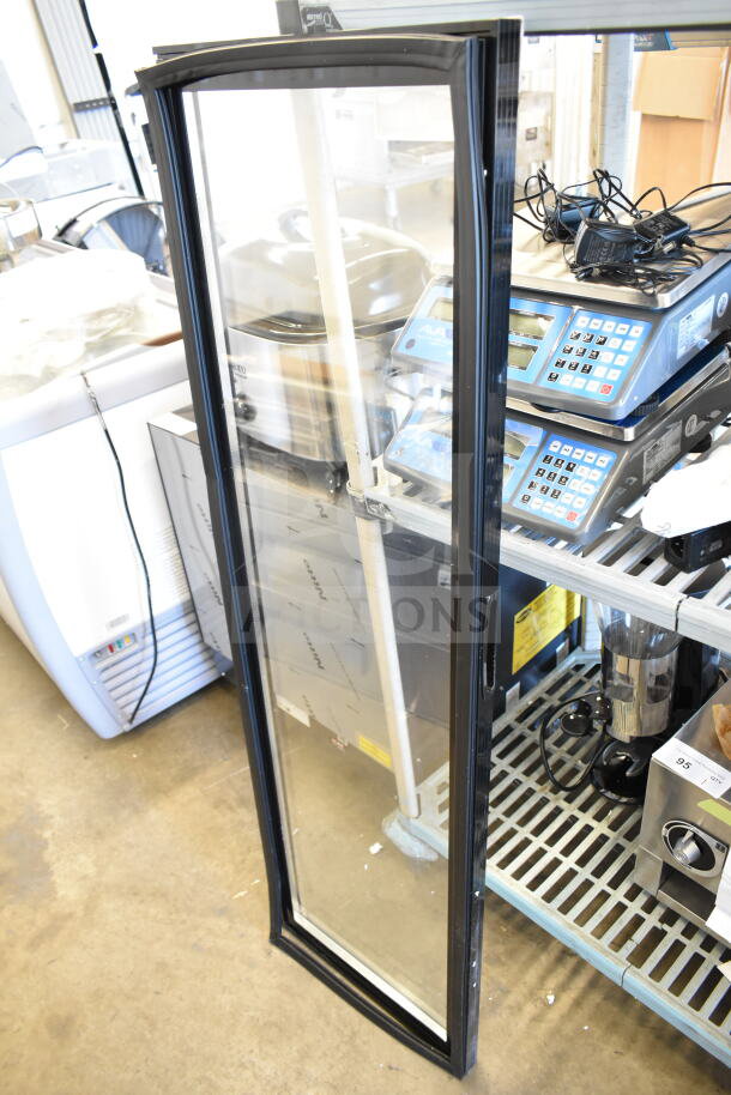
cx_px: 366
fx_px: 822
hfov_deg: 48.0
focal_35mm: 27
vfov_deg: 67.4
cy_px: 548
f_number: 4.5
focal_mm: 18
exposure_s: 1/30
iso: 1600
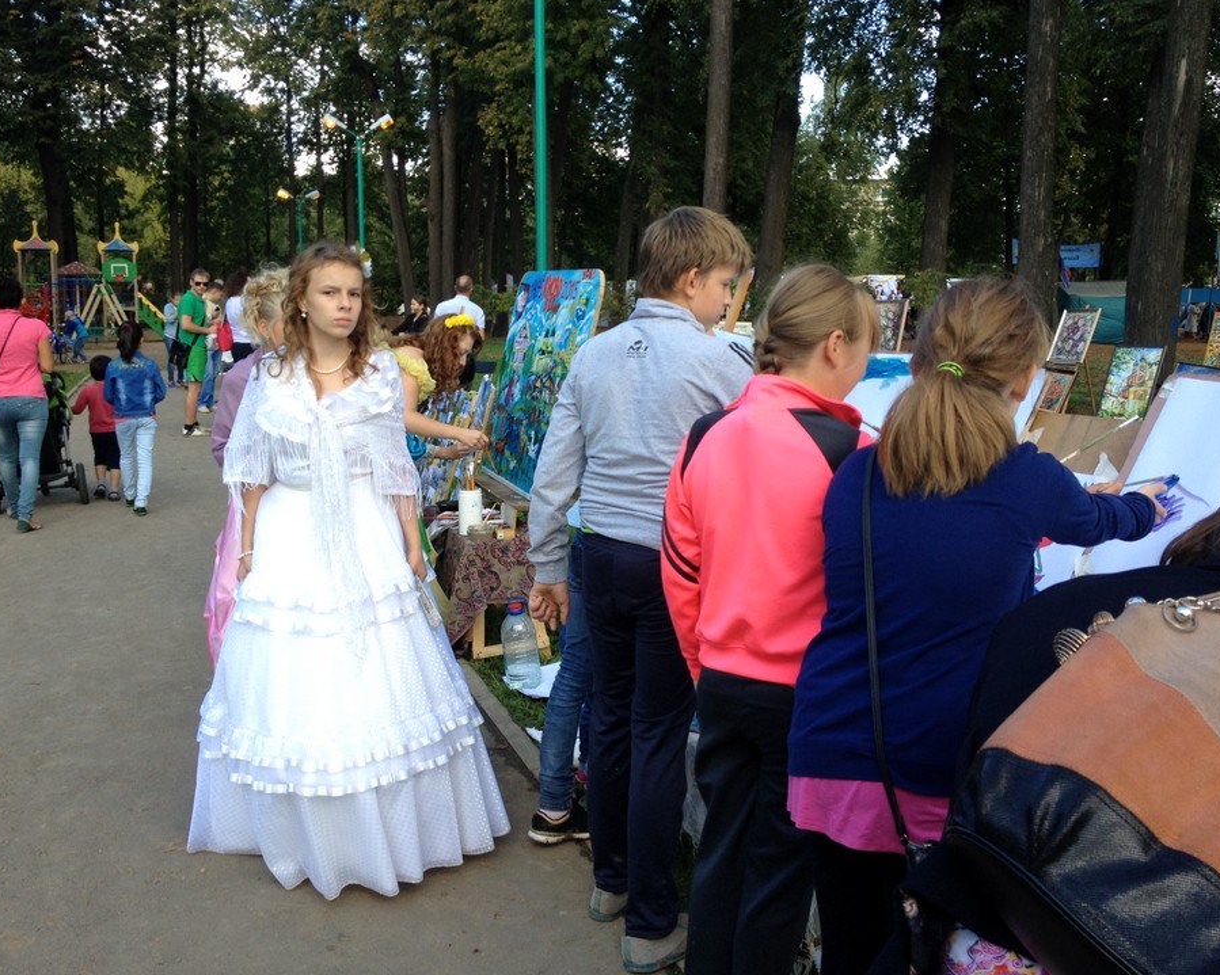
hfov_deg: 47.9
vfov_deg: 39.2
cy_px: 485
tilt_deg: -10.7
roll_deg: -4.0
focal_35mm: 38
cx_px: 601
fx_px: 1372
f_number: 2.4
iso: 50
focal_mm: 4.28
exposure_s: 1/314
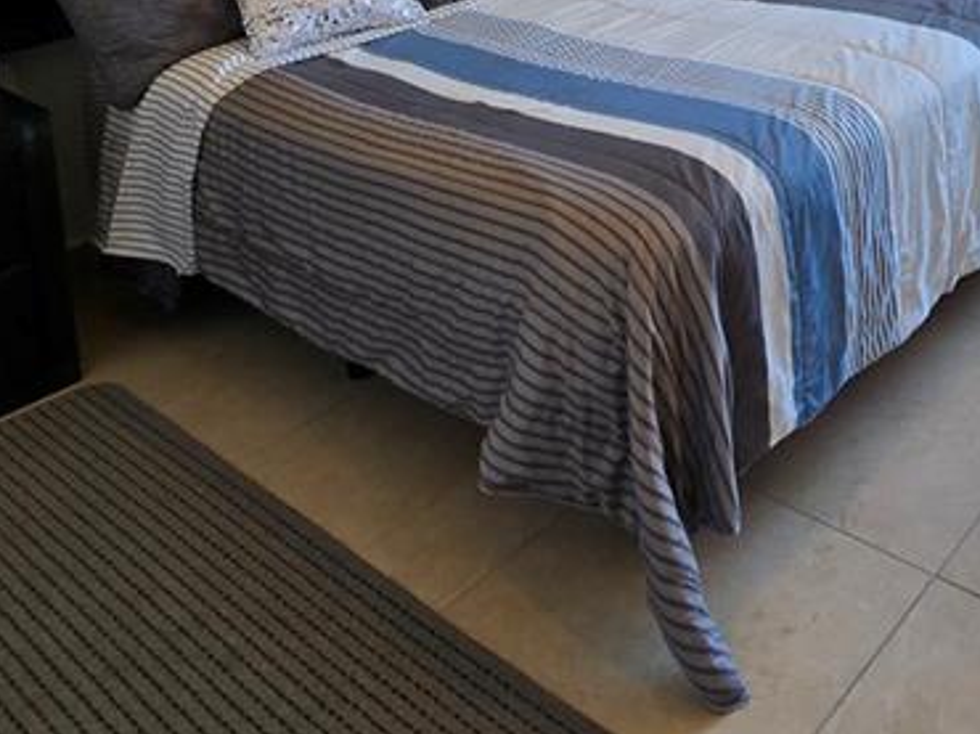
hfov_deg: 44.3
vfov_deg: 31.6
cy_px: -193
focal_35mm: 36
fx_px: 1019
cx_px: 964
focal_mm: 2.2
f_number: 2.2
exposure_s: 1/60
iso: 64
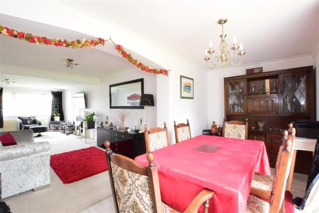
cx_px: 160
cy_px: 106
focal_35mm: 15
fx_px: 133
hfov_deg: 100.4
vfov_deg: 77.3
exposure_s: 5
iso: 400
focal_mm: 10
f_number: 18
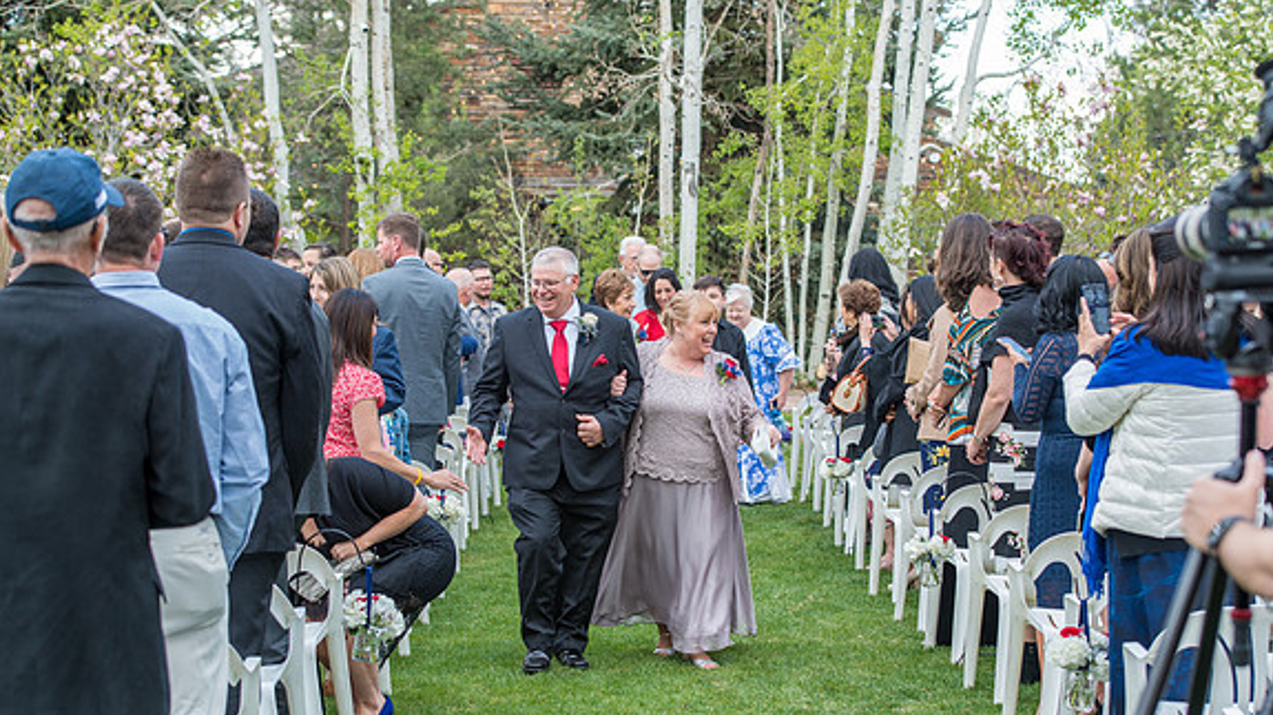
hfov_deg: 28.6
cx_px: 638
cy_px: 397
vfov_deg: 16.3
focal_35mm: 74
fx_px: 2497
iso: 400
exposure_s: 1/200
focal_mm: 70
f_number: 5
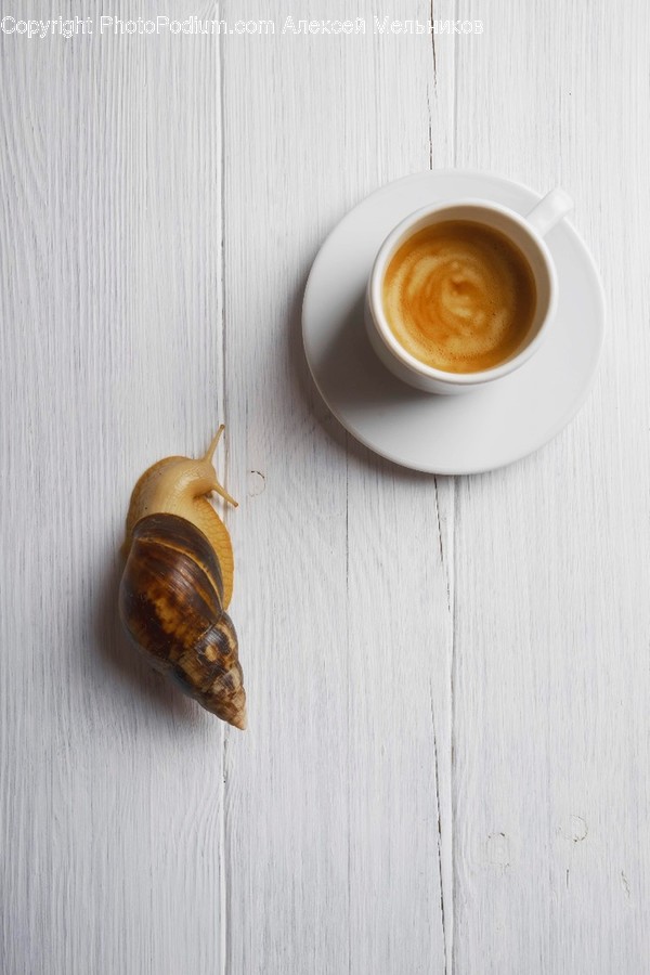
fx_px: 1327
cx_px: 325
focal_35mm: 49
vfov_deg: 40.3
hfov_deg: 27.5
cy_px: 488
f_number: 22
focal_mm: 32.9
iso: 200
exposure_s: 1/125
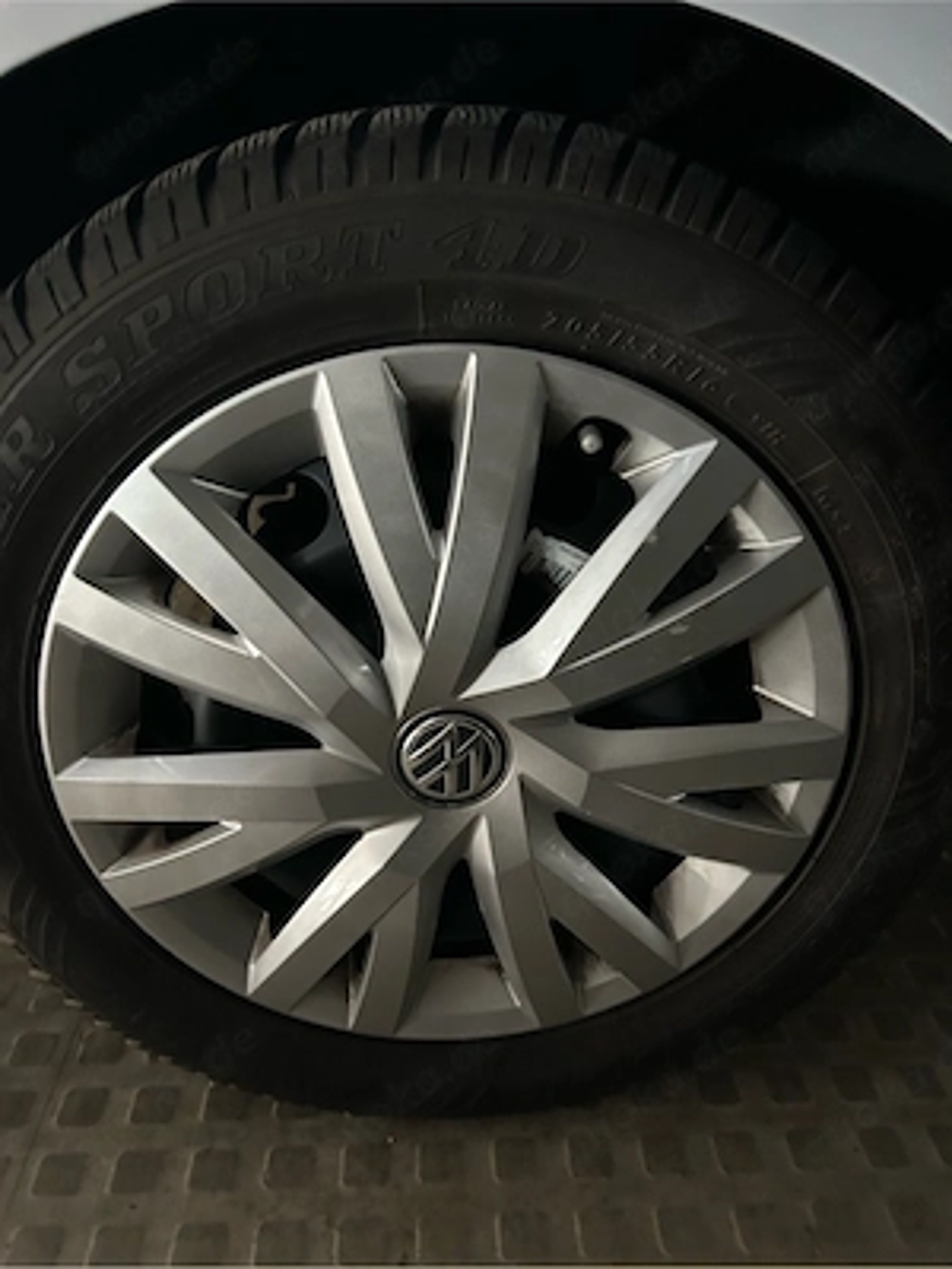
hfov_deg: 53.1
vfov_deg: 67.3
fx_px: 953
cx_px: 476
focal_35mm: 26
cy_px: 634
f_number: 1.5
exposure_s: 1/40
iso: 640
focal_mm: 5.7
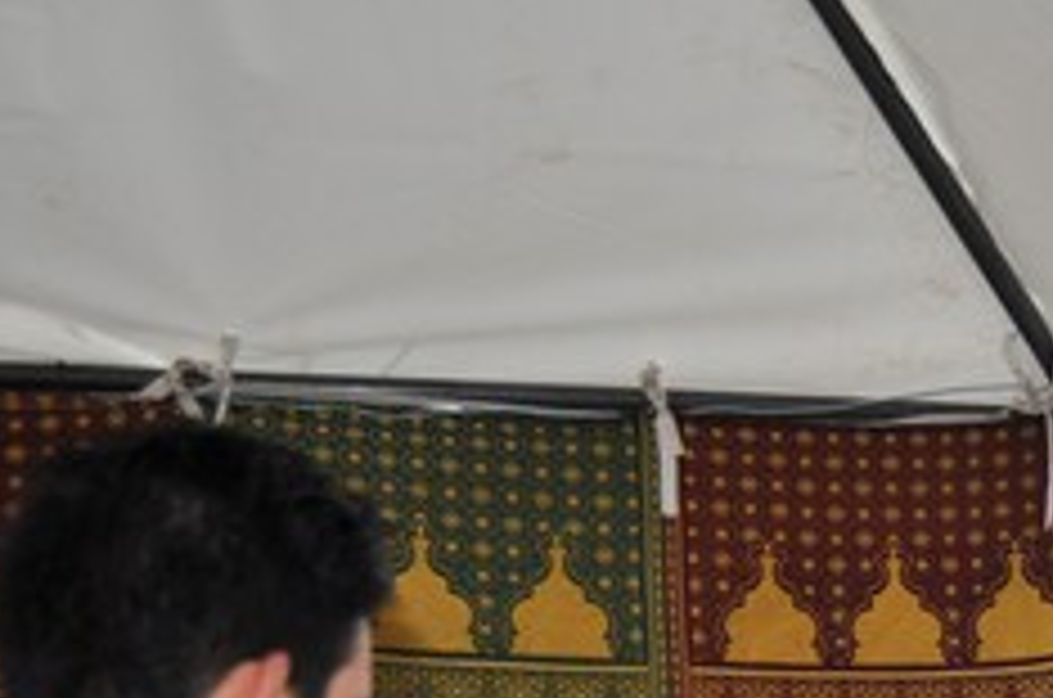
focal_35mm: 74
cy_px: 844
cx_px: 1080
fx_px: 2160
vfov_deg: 17.5
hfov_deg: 25.8
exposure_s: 1/200
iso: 200
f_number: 3.5
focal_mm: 18
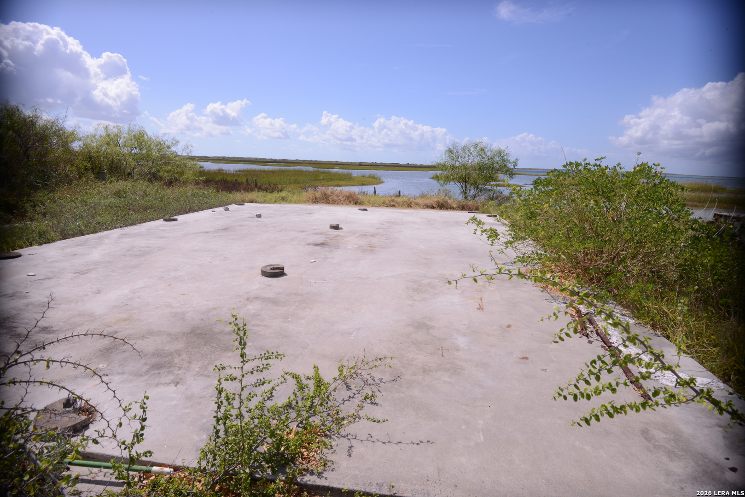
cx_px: 372
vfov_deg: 62.0
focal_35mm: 20
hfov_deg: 84.0
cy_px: 248
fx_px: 414
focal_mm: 20
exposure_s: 1/200
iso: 200
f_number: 16
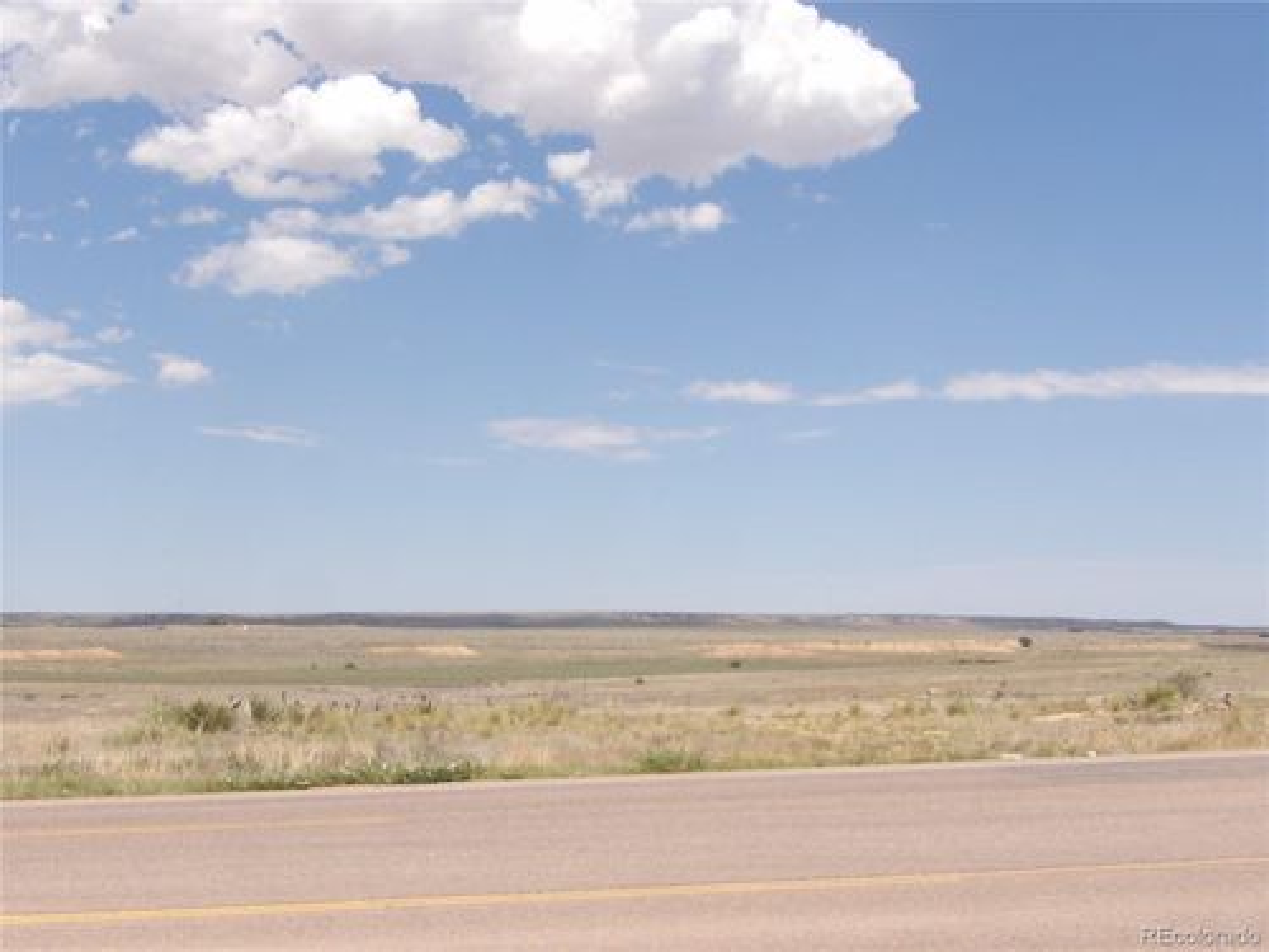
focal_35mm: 62
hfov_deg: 31.2
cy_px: 476
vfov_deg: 23.7
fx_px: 2273
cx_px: 634
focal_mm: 11.1
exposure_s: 1/496
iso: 100
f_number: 5.7
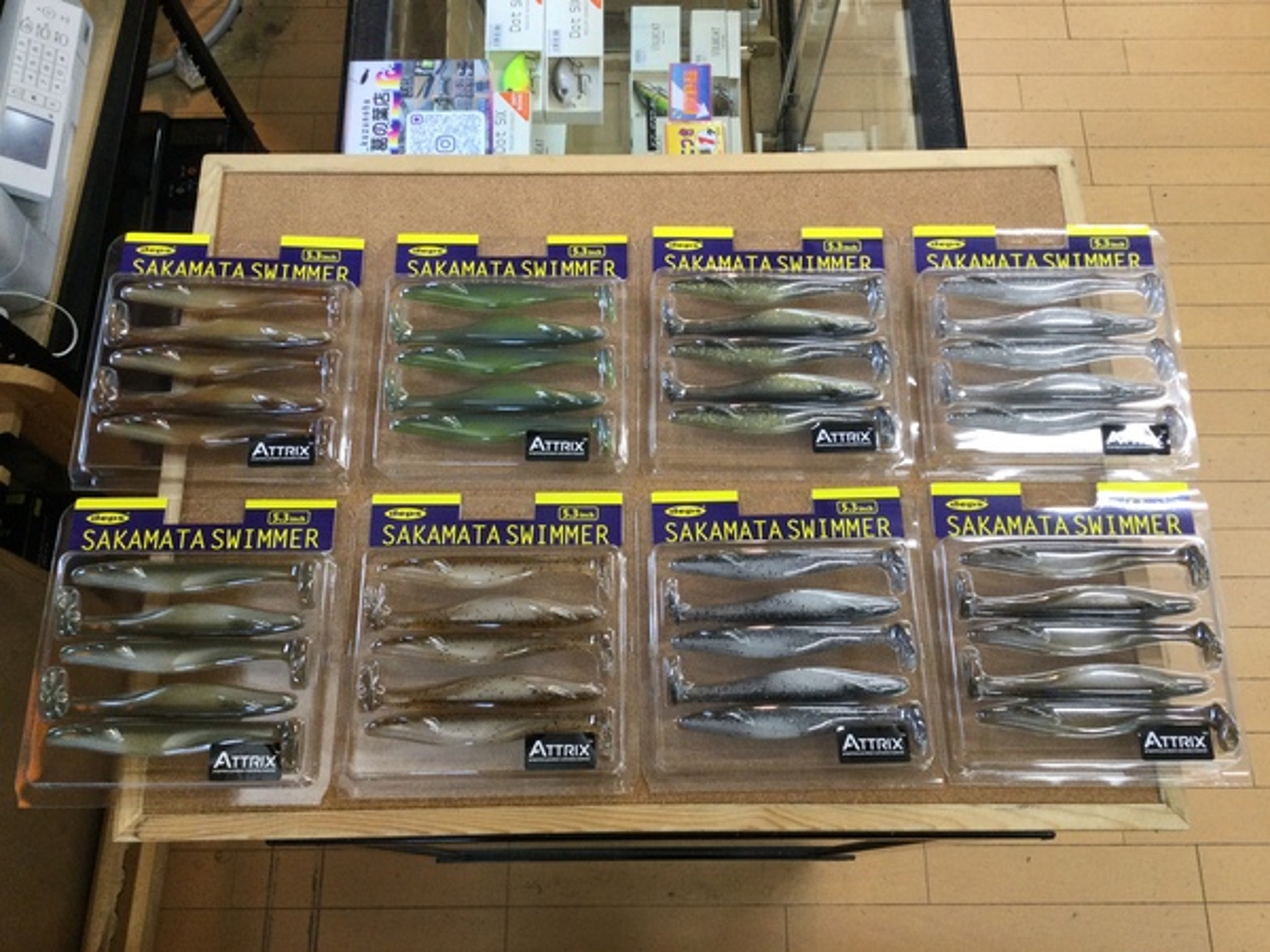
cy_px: 476
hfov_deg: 58.4
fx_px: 1137
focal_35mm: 31
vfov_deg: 45.4
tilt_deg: -71.5
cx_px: 635
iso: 40
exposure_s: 1/30
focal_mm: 3.3
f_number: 2.4
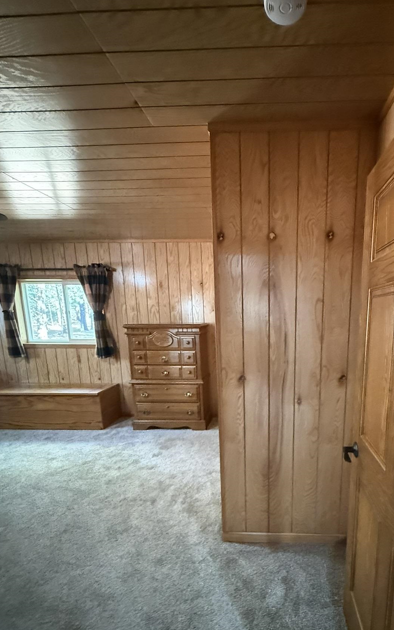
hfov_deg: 63.2
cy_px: 375
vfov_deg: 90.0
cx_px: 266
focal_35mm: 18
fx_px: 309
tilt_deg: -11.7
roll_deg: +0.1
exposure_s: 1/40
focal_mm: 2.22
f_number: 2.2
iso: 1600
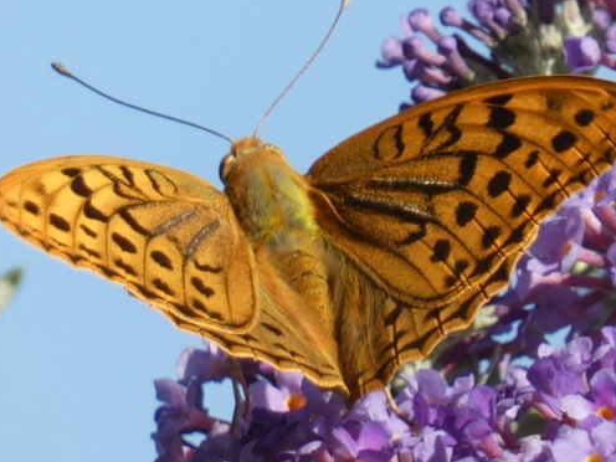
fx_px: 20304
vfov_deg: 1.3
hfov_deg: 1.7
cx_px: 319
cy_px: 225
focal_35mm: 1141
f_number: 5.6
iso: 80
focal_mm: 158.6
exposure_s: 1/250
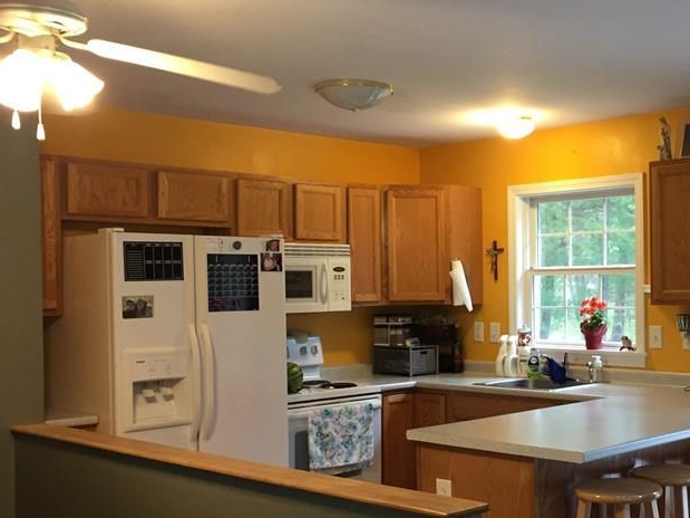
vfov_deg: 30.2
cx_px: 519
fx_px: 957
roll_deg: +0.0
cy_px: 299
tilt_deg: -1.0
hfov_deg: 38.6
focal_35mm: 48
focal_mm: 4.15
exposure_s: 1/30
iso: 125
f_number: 2.2
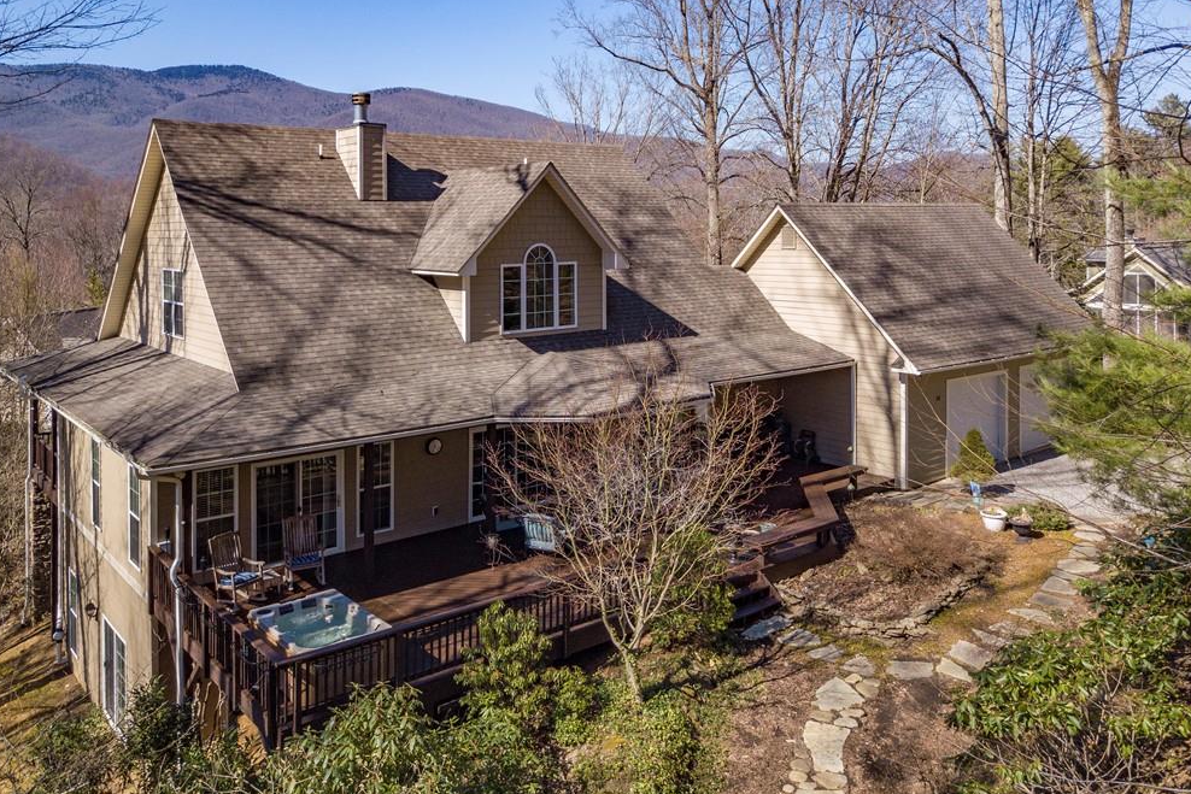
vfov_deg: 46.3
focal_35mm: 28
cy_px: 354
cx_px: 604
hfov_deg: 65.5
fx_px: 926
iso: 100
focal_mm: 4.7
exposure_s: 1/1000
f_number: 2.2
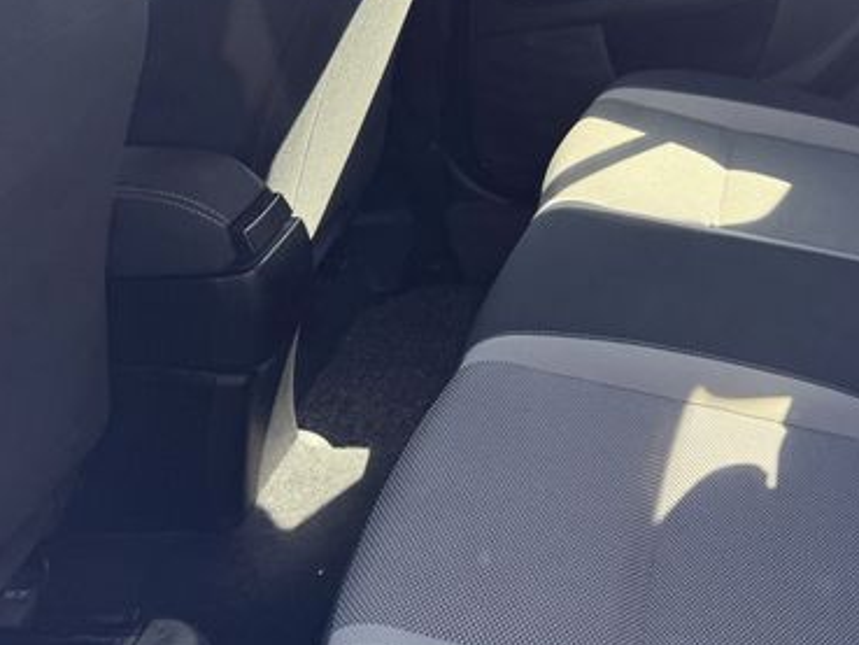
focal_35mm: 52
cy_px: 33
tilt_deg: -16.3
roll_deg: -2.2
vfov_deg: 26.8
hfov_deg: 34.0
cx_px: 831
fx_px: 1291
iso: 64
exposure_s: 1/148
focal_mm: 6.76
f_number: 1.78
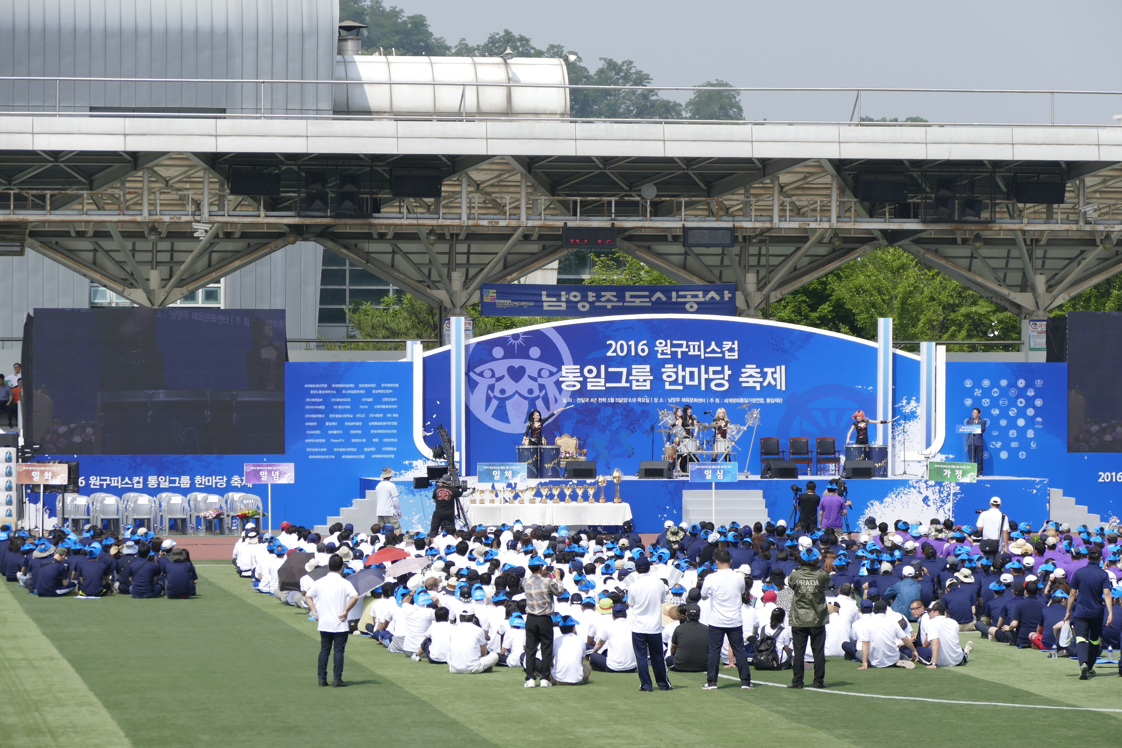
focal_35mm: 160
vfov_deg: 8.6
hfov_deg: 12.8
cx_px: 561
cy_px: 374
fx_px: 4986
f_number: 3.9
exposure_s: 1/1300
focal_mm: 58.01
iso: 125
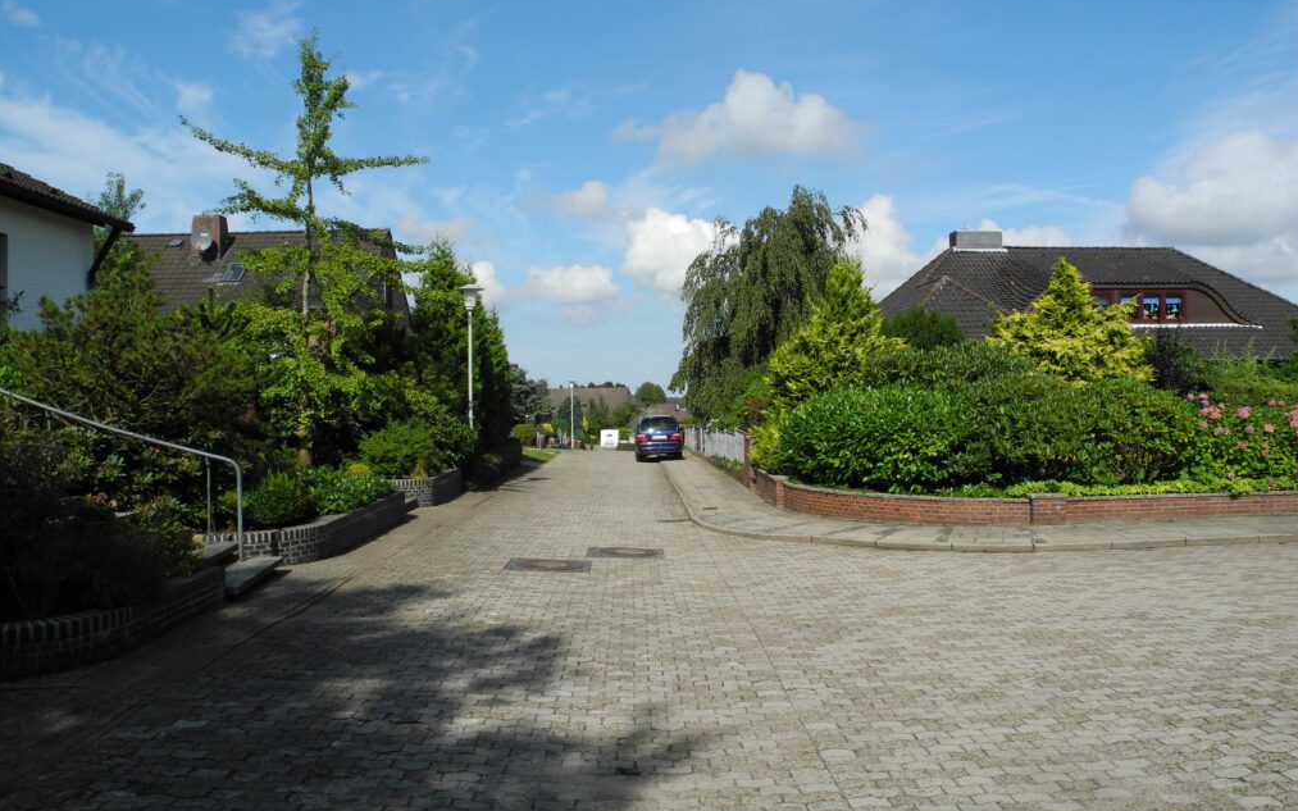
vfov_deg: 41.8
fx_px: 1061
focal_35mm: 30
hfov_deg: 62.9
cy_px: 392
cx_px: 653
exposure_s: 1/800
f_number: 4.5
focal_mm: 6
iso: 100
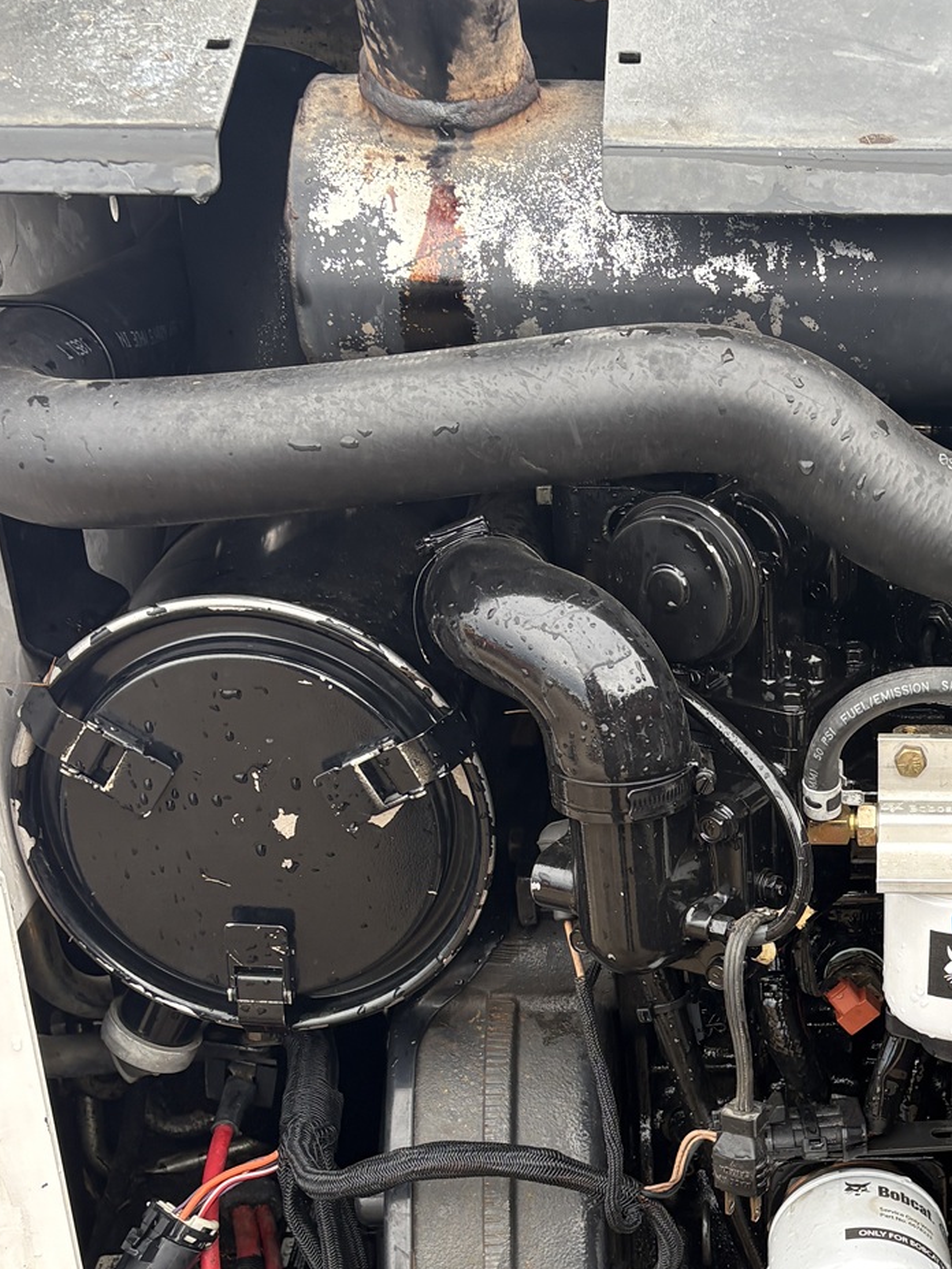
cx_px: 938
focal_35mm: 56
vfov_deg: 33.2
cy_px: 1039
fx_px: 2053
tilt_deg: -28.6
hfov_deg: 24.9
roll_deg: +0.9
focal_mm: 5.96
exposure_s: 1/295
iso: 64
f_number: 1.6
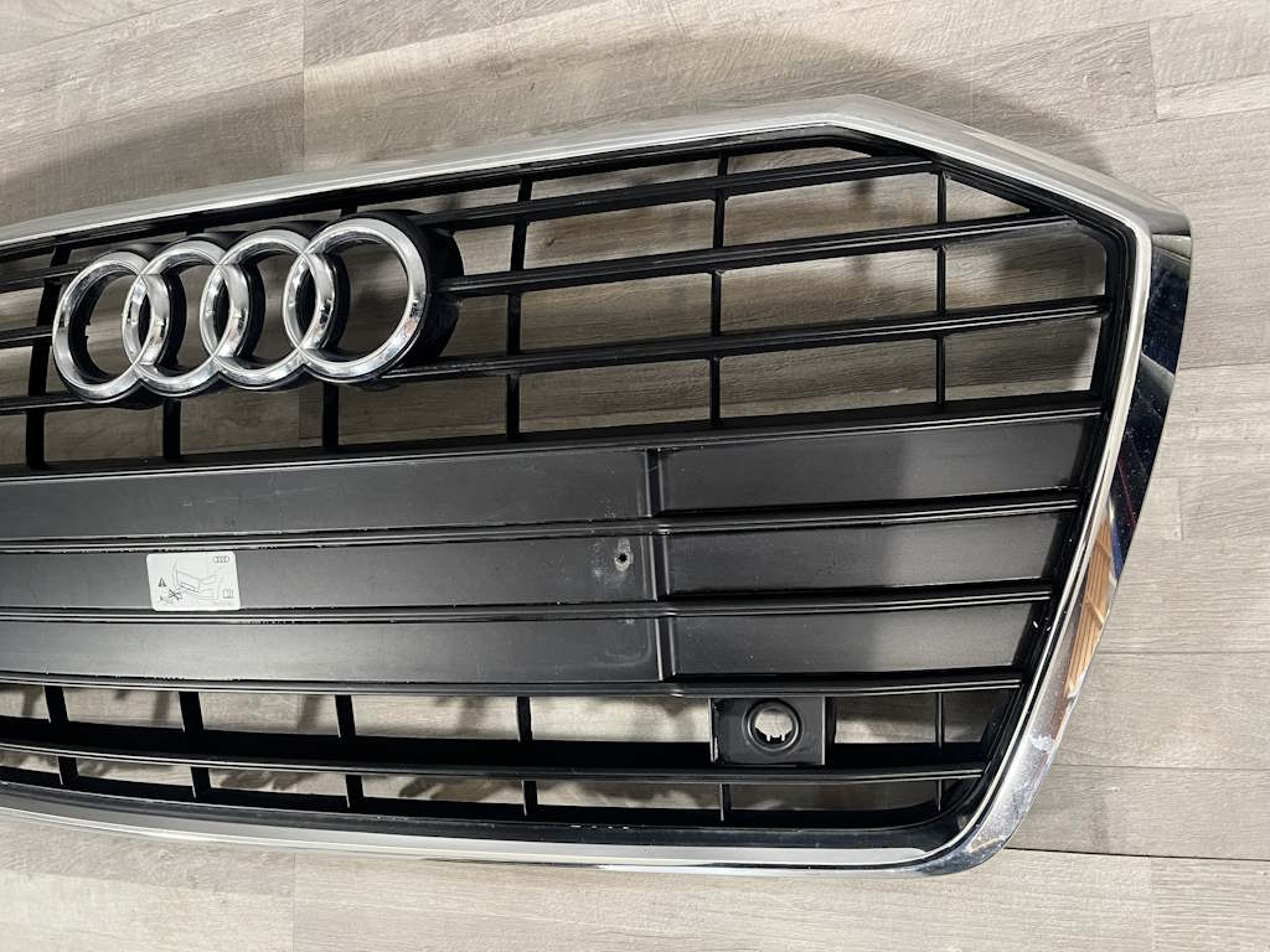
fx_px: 917
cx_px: 635
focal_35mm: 25
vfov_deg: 54.9
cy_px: 476
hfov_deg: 69.4
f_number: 1.6
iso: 320
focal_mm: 5.1
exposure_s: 1/50
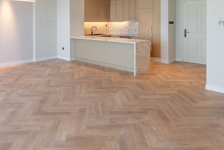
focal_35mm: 29
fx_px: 180
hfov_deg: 63.1
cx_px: 89
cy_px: 22
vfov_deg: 42.2
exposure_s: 1/80
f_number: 14
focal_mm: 14
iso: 2500
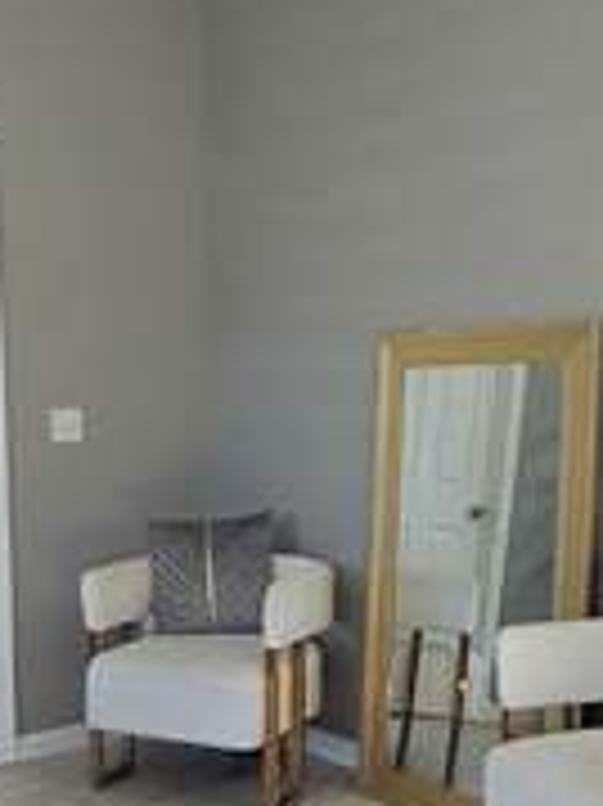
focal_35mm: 50
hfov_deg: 29.0
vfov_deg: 38.1
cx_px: 256
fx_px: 1163
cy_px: 477
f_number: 2.2
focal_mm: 2.22
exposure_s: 1/121
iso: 200
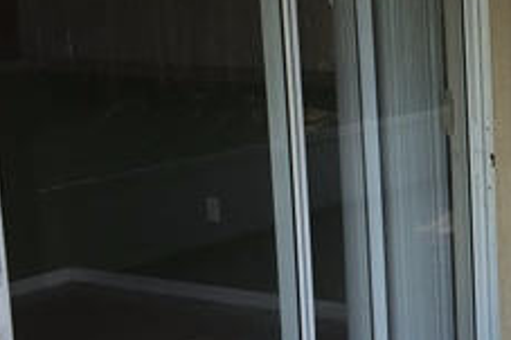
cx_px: 700
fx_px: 1206
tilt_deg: -10.6
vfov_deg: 16.0
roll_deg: -0.8
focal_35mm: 85
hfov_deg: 21.2
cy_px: 153
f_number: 2.2
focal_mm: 4.15
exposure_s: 1/181
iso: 32
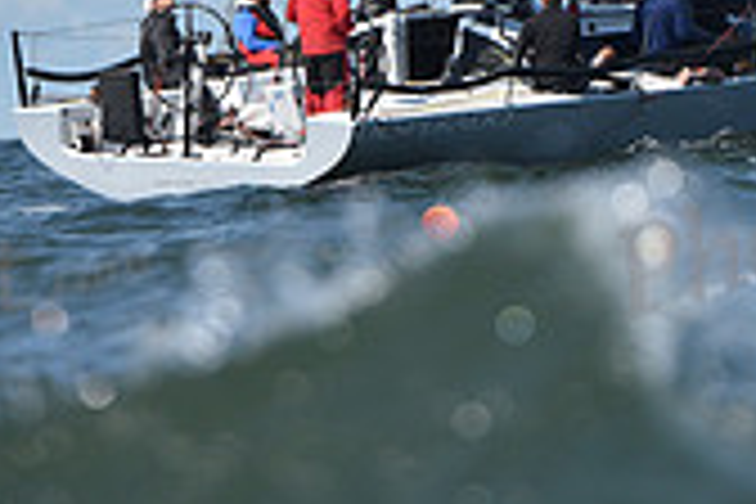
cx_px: 387
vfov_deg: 2.0
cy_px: 29
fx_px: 14510
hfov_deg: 3.0
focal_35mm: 691
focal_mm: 200
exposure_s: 1/8000
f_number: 3.2
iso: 250
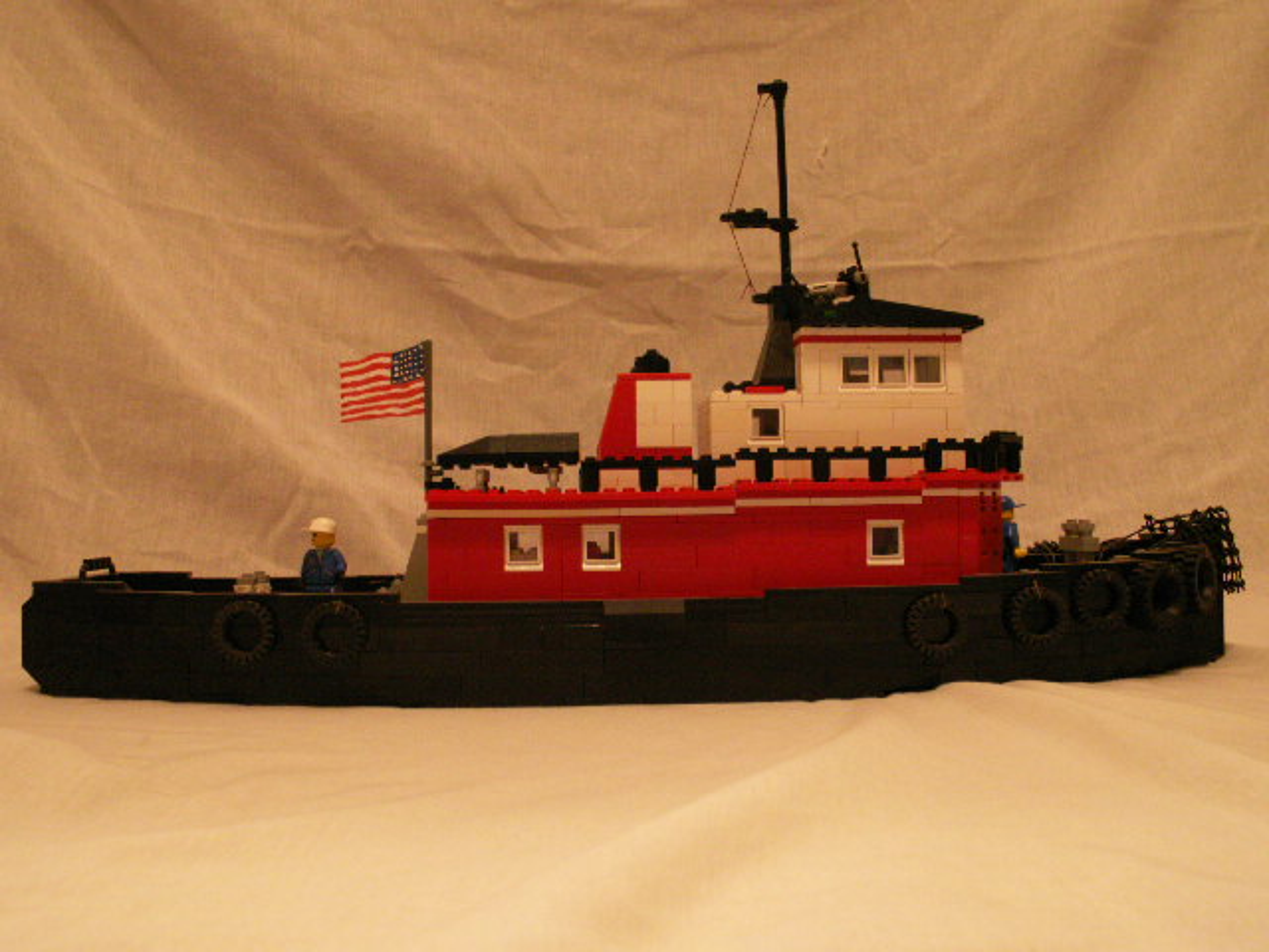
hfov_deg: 52.6
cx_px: 634
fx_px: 1283
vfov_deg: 40.7
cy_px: 476
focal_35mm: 35
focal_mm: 5.86
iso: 160
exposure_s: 1/8
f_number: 2.8
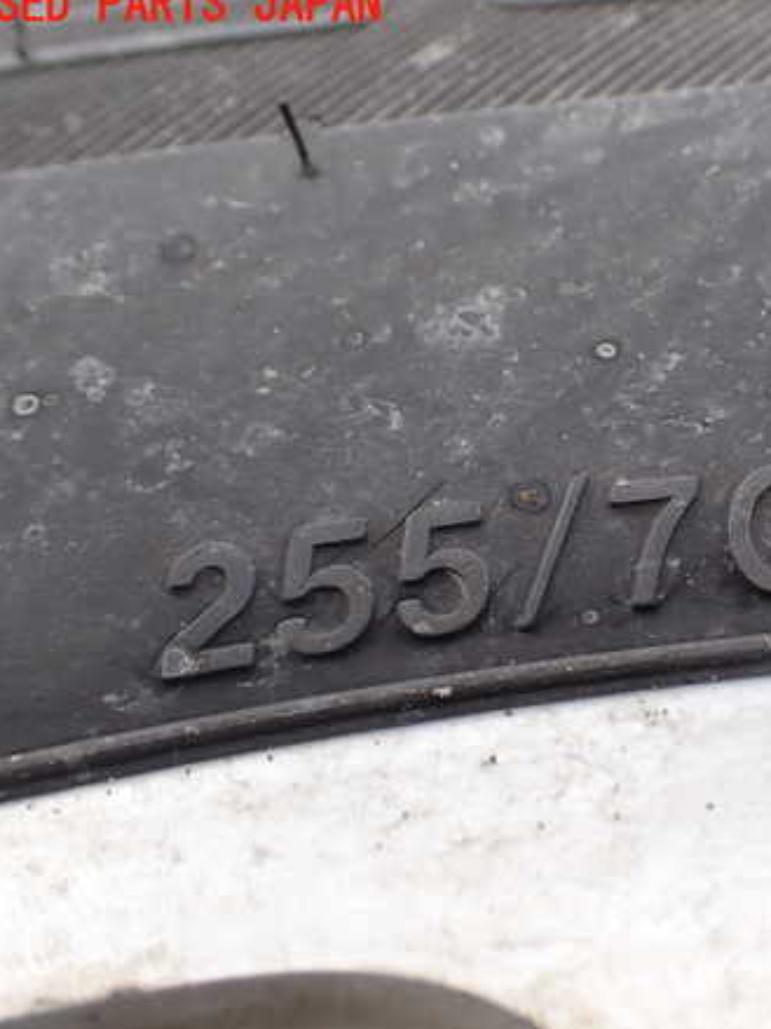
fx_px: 1218
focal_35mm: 41
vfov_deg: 45.8
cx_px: 659
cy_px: 504
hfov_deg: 33.7
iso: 100
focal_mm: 5.4
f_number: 3.2
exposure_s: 1/400
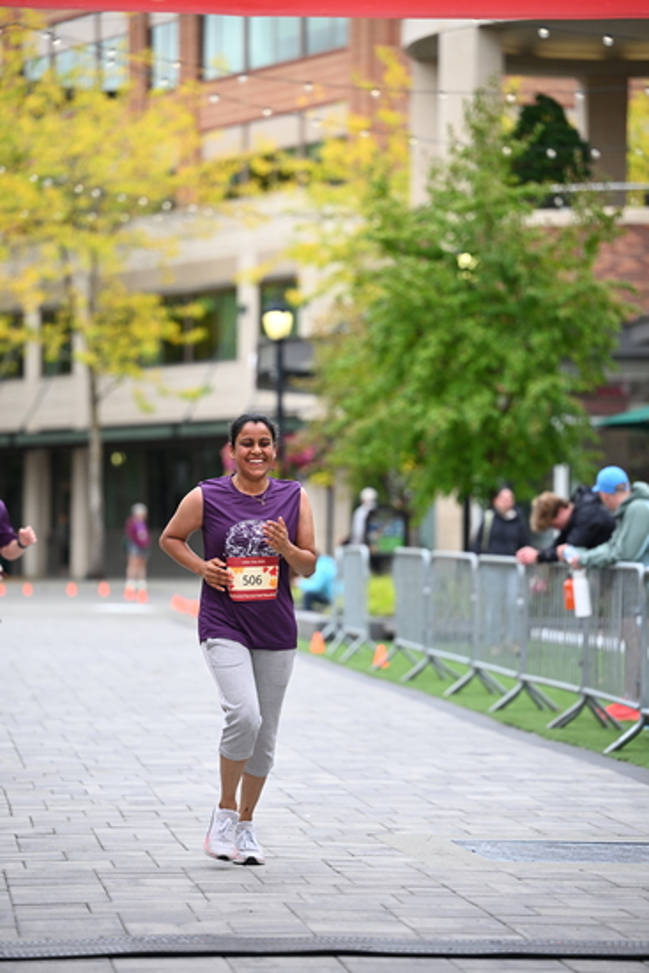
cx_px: 324
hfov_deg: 10.6
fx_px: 3513
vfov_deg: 15.8
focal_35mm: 130
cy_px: 486
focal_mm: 130
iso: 640
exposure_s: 1/1600
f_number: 2.8
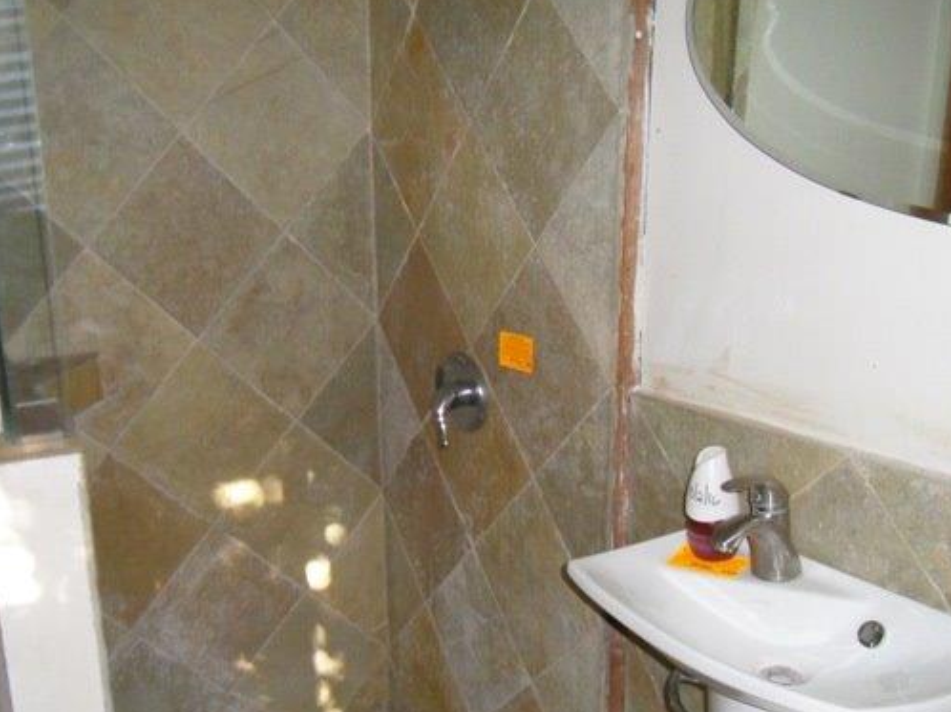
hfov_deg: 50.9
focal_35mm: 36
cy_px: 449
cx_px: 361
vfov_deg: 39.3
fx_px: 989
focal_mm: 5
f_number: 3.4
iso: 400
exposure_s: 1/45
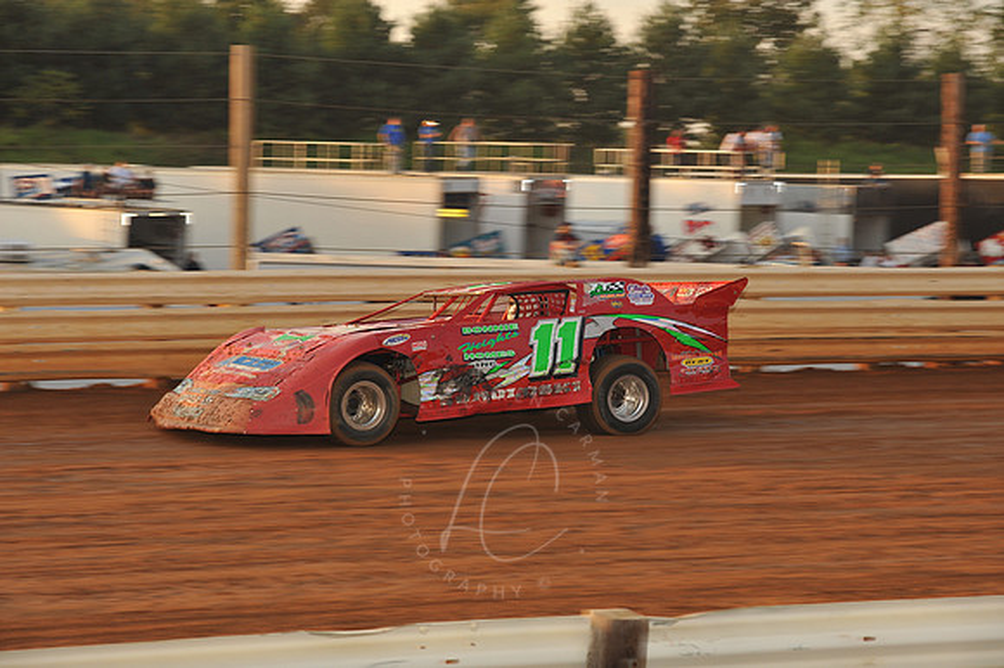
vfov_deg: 11.4
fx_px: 3345
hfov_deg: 17.1
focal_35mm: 120
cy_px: 334
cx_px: 502
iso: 500
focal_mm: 120
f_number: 8
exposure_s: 1/320
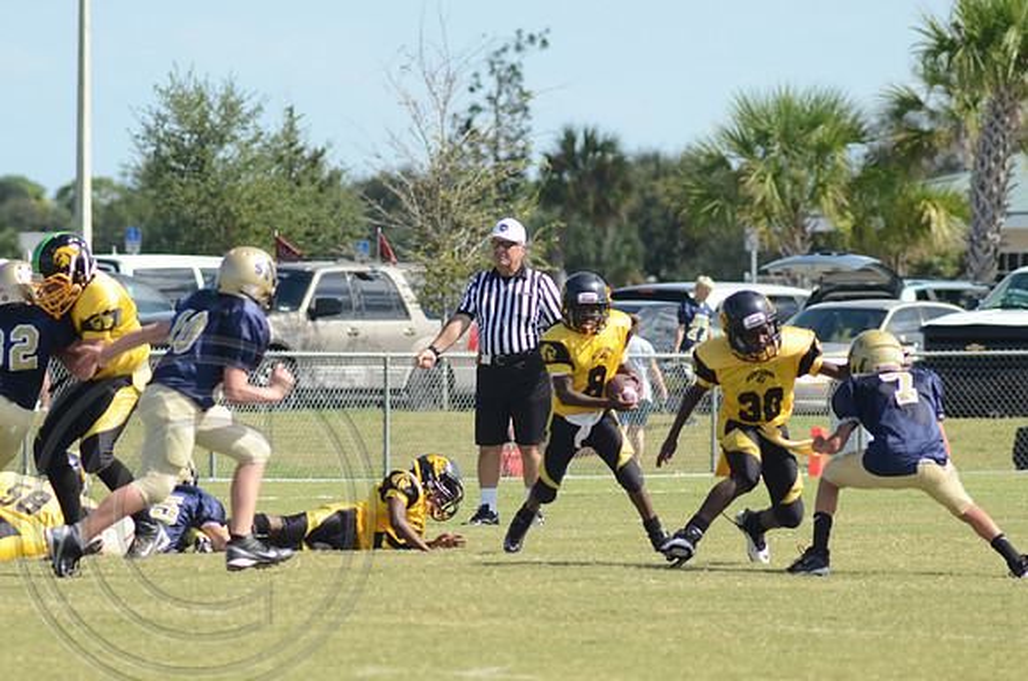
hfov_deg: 5.1
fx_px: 11540
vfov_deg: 3.4
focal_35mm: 405
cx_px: 514
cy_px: 340
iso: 400
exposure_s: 1/1000
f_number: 7.1
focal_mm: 270
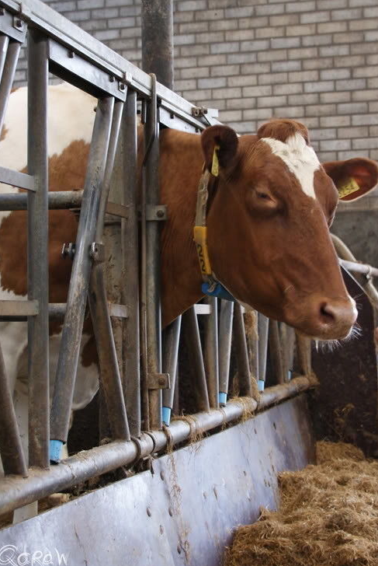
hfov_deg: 33.5
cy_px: 283
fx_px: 628
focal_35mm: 40
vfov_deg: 48.4
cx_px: 191
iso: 400
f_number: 4
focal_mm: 26
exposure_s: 1/30
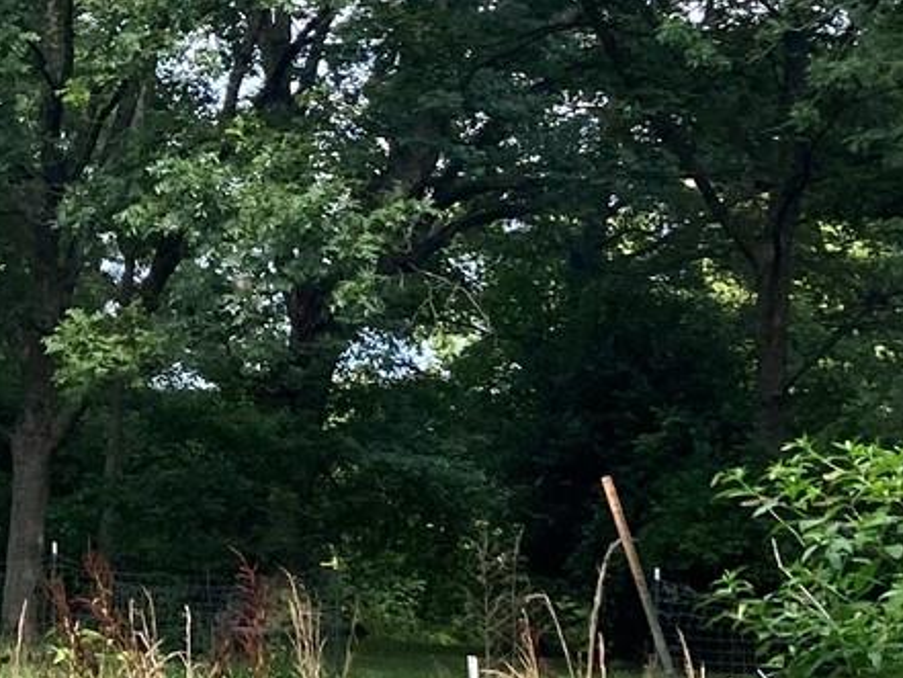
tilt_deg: +14.5
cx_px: -369
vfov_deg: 11.3
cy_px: -37
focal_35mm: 130
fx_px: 3392
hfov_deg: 14.3
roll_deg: -1.6
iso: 20
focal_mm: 3.99
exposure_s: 1/759
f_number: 1.8
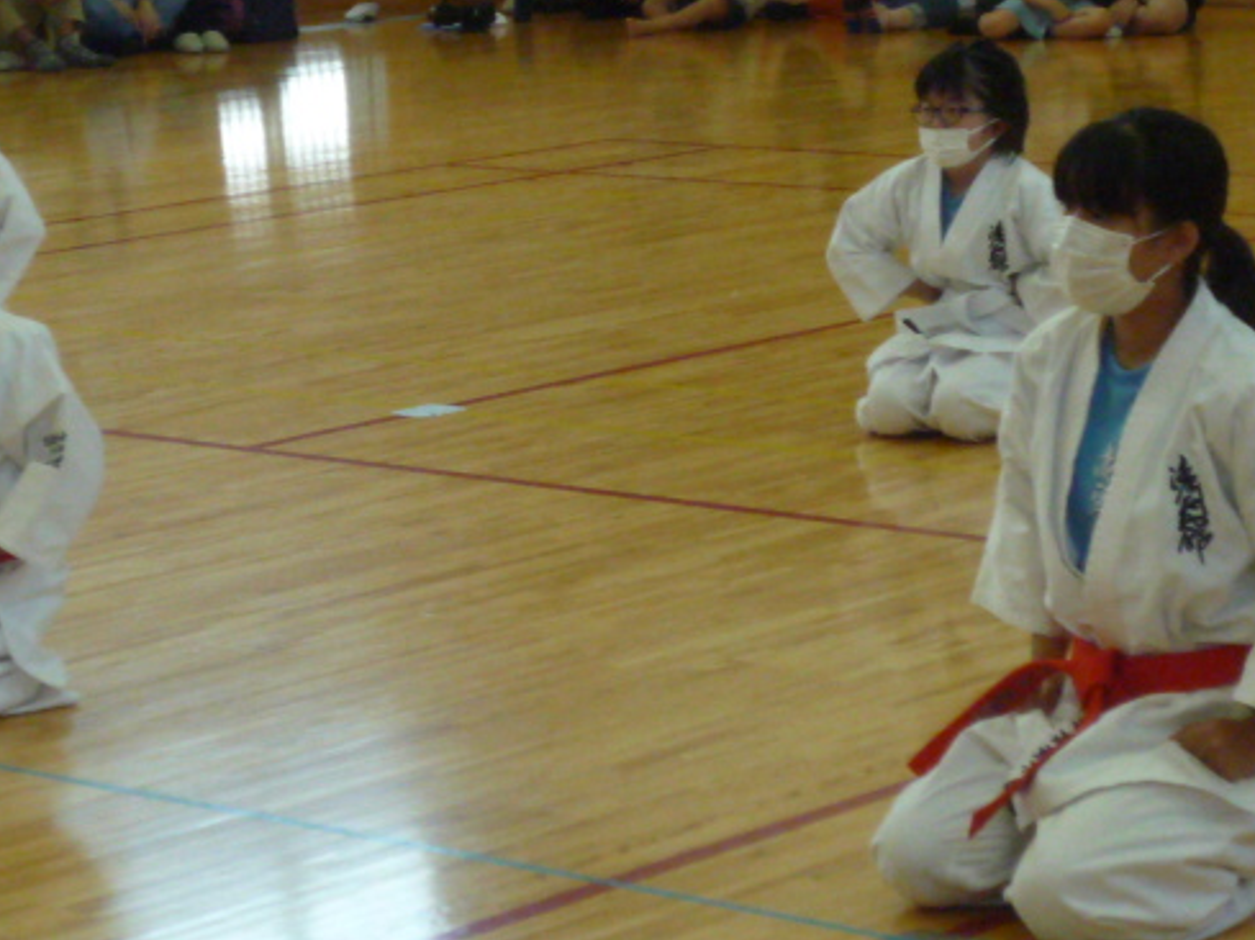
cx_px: 488
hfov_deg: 15.1
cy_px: 455
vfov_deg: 11.3
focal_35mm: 131
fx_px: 4746
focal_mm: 9.9
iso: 400
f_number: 4.5
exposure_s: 1/250
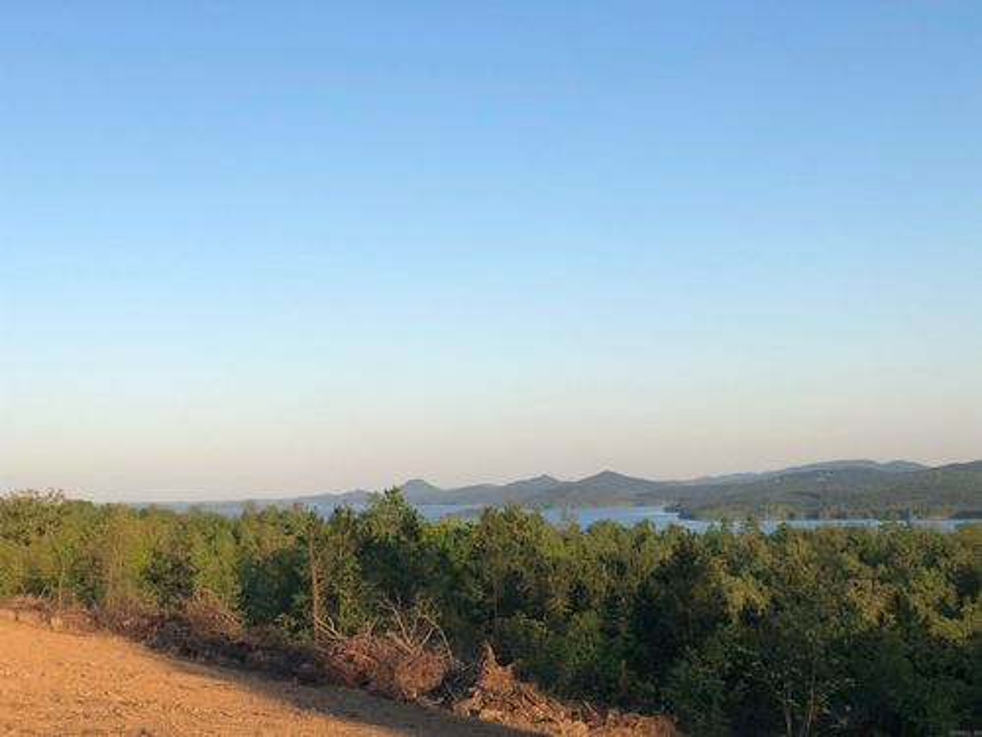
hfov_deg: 33.8
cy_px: 368
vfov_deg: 25.7
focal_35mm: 57
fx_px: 1617
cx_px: 491
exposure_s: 1/495
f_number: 2.8
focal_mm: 6.6
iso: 20
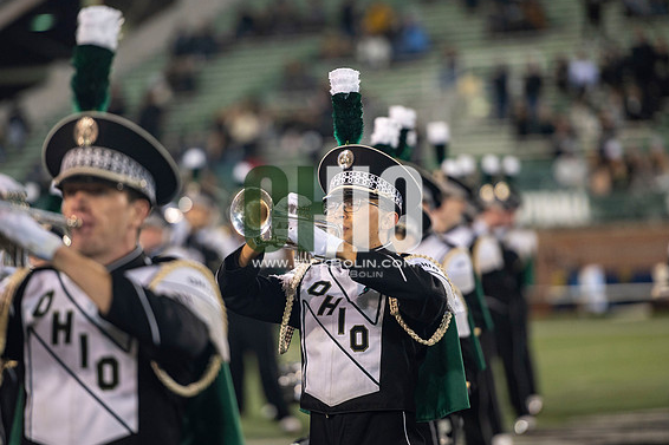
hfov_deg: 10.0
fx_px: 3808
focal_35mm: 205
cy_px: 221
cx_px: 333
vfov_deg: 6.7
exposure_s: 1/500
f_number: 2.8
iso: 1000
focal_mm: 200
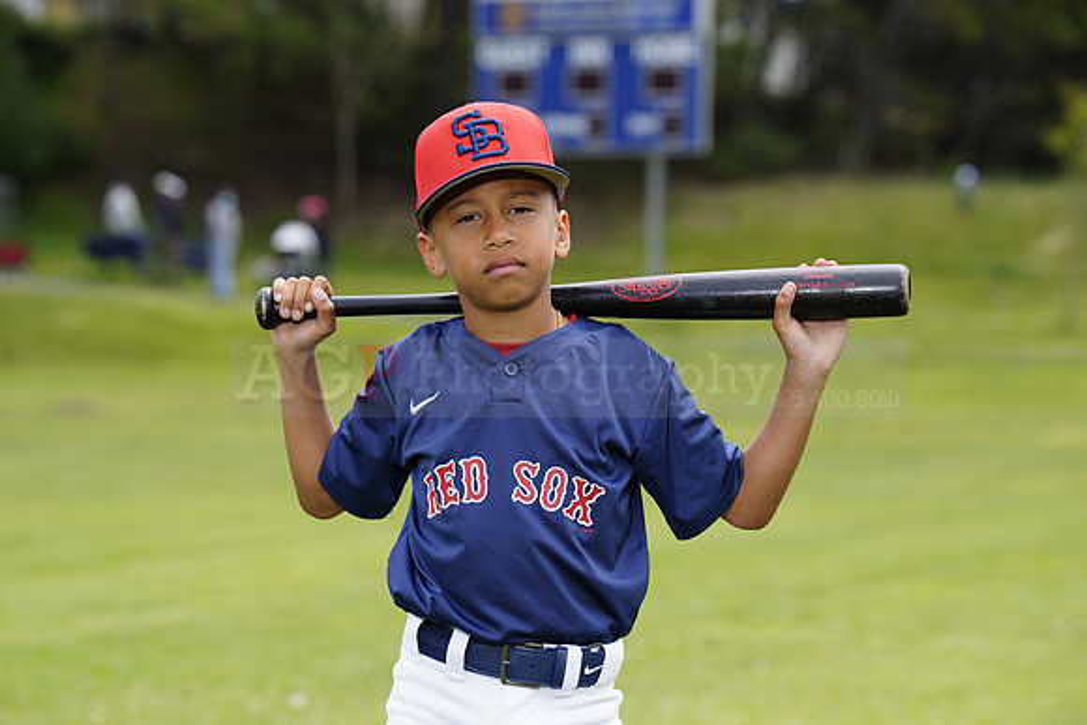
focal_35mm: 159
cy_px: 362
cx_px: 544
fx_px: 4802
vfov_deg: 8.6
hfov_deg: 12.9
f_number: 6.3
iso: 100
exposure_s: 1/250
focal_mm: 159
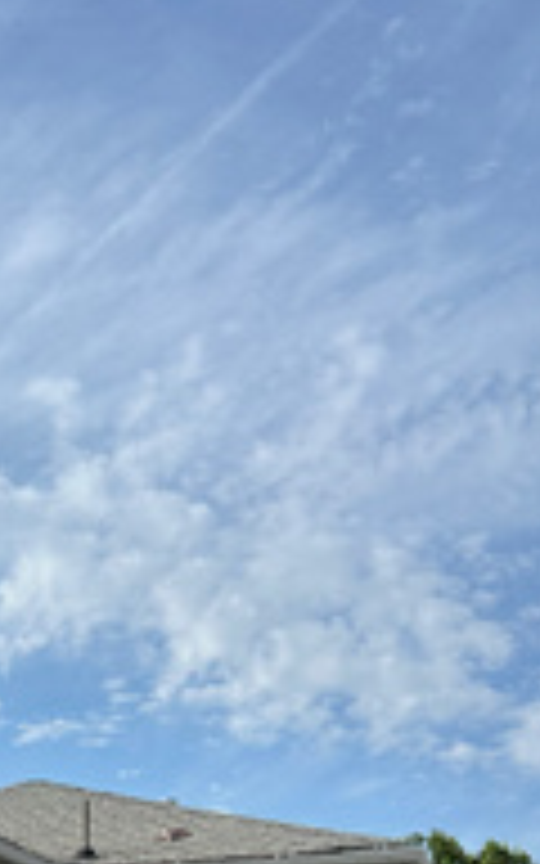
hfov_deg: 17.6
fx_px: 1625
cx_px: -171
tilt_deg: +6.2
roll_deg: -1.4
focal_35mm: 69
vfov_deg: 27.0
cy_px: 981
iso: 50
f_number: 1.5
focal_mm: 5.7
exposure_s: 1/4630
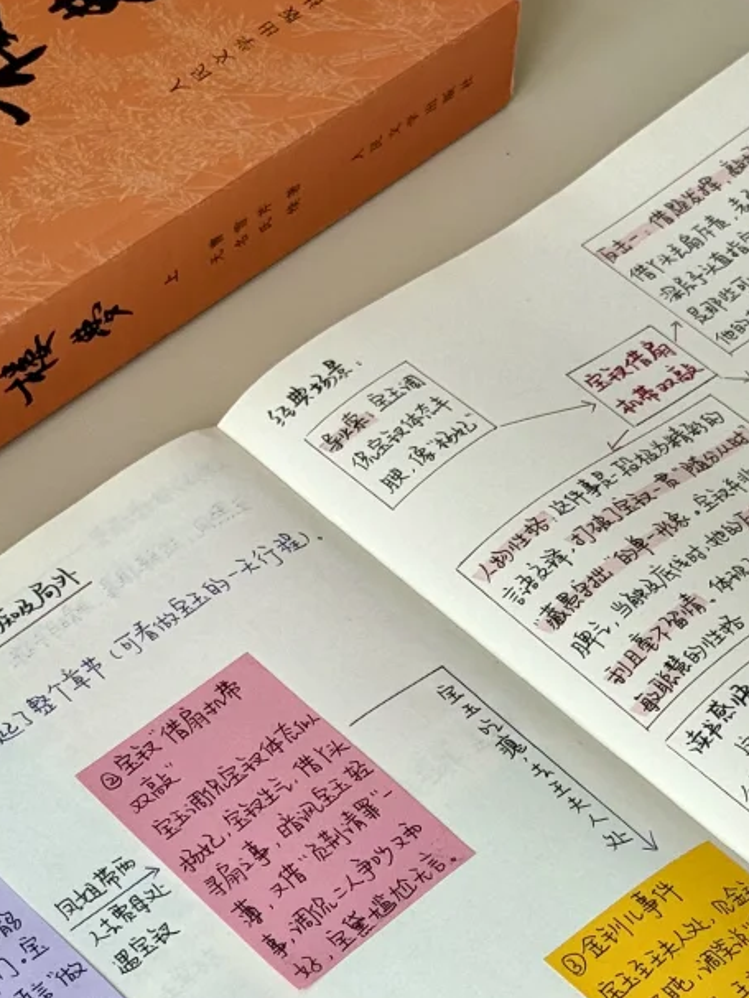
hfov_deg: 13.0
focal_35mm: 114
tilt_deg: -49.4
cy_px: 627
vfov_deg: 17.2
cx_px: 397
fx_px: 3287
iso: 64
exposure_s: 1/747
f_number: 1.78
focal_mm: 6.76
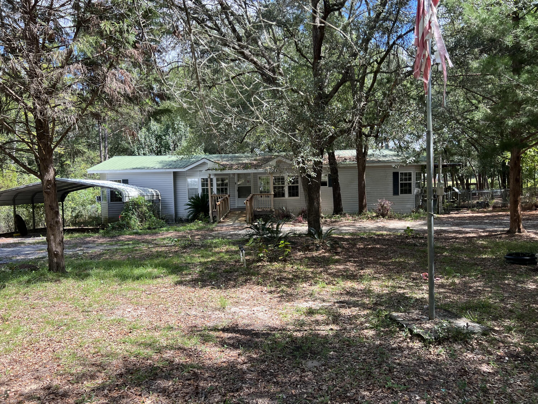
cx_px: 269
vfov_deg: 53.1
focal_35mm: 26
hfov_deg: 67.3
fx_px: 404
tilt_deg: -2.2
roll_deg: +1.8
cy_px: 202
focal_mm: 5.7
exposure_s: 1/803
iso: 50
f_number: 1.5
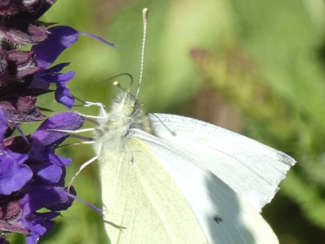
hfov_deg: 2.8
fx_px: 6752
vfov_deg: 2.1
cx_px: 102
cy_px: 147
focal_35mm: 719
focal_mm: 84
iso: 80
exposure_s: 1/125
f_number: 5.6
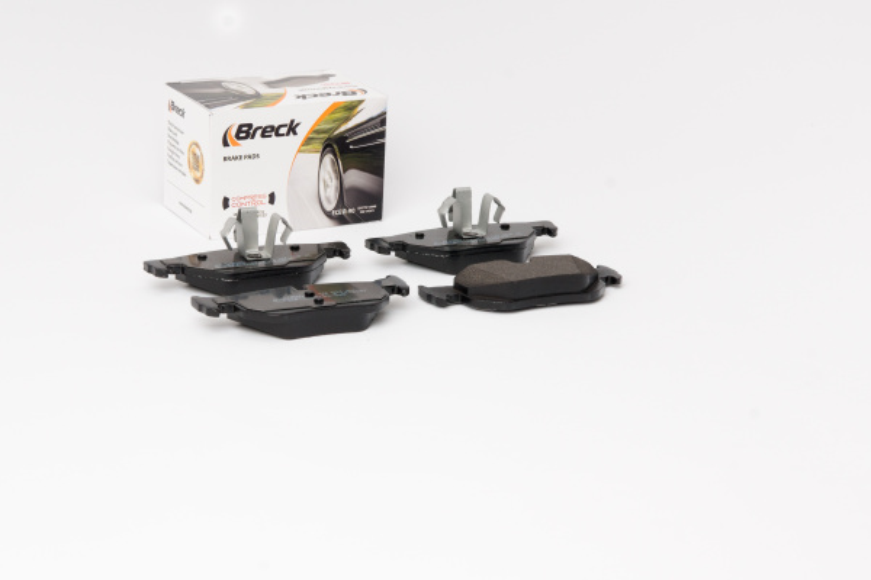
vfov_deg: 16.6
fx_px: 1996
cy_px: 290
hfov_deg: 24.6
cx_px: 436
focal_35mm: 82
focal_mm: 55
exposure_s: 1/200
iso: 100
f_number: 13
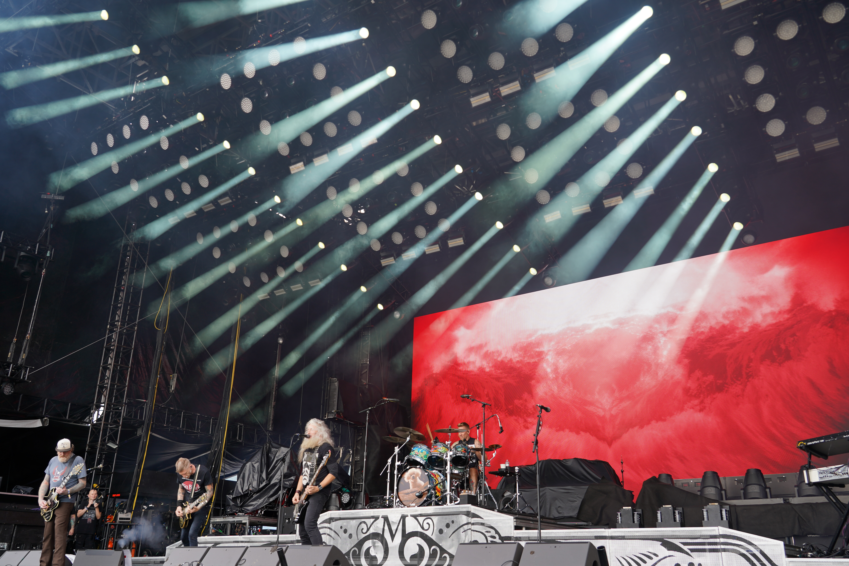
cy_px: 283
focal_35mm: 31
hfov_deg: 60.3
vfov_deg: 42.3
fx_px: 731
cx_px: 424
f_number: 5.6
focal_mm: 31
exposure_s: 1/80
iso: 100
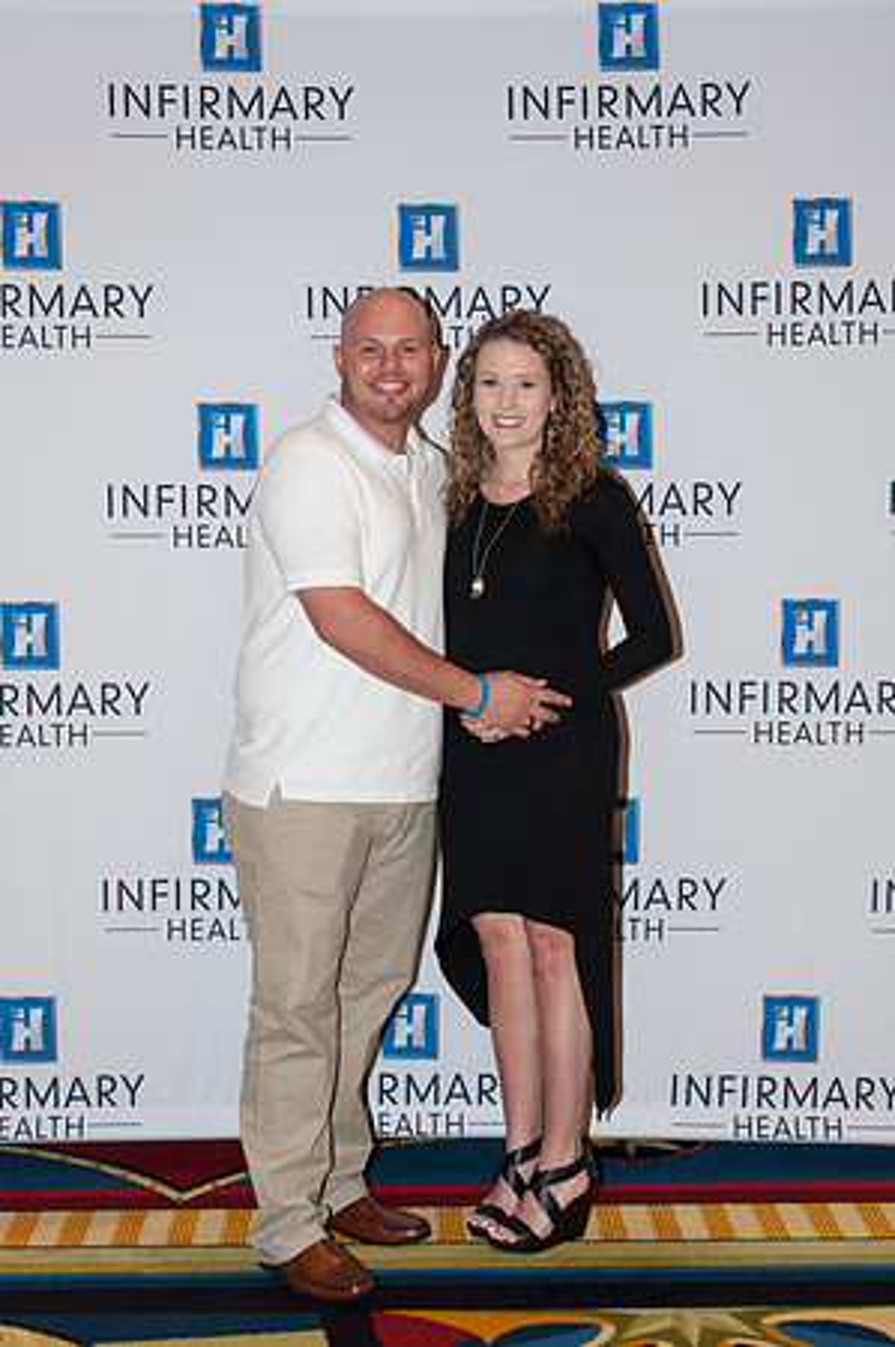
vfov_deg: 35.1
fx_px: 2130
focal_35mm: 57
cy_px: 674
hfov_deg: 23.7
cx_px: 448
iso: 400
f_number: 5.6
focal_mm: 38
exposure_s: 1/60
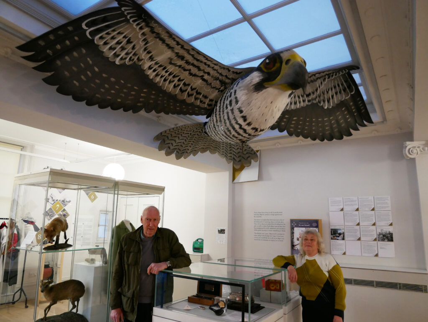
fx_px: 297
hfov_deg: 71.6
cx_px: 214
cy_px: 161
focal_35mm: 24
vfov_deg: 56.9
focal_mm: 12
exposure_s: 1/60
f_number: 3.5
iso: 1250
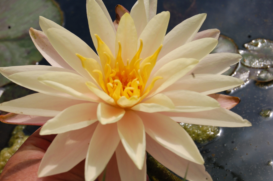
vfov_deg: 16.5
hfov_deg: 24.6
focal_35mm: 82
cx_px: 136
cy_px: 90
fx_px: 625
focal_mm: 55
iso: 200
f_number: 11
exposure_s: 1/500
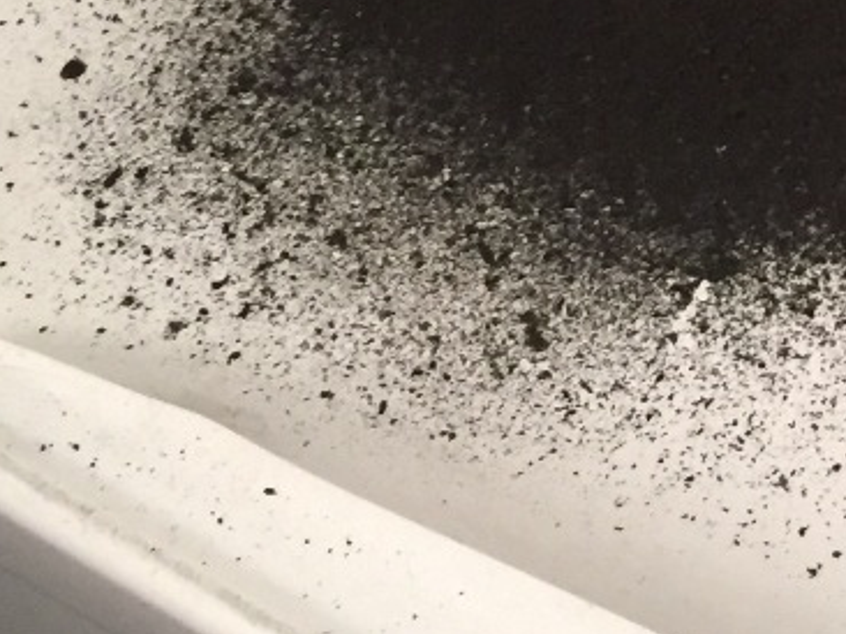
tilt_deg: -43.4
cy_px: -363
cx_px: 1178
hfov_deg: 15.5
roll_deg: +0.3
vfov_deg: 11.8
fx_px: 2906
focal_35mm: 119
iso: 250
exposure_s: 1/24
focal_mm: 4.15
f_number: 2.2
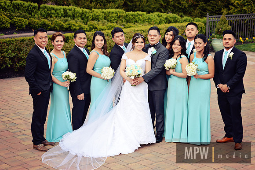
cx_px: 128
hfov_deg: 23.9
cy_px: 85
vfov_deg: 16.1
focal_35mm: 85
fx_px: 602
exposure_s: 1/640
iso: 320
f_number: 2.8
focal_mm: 85
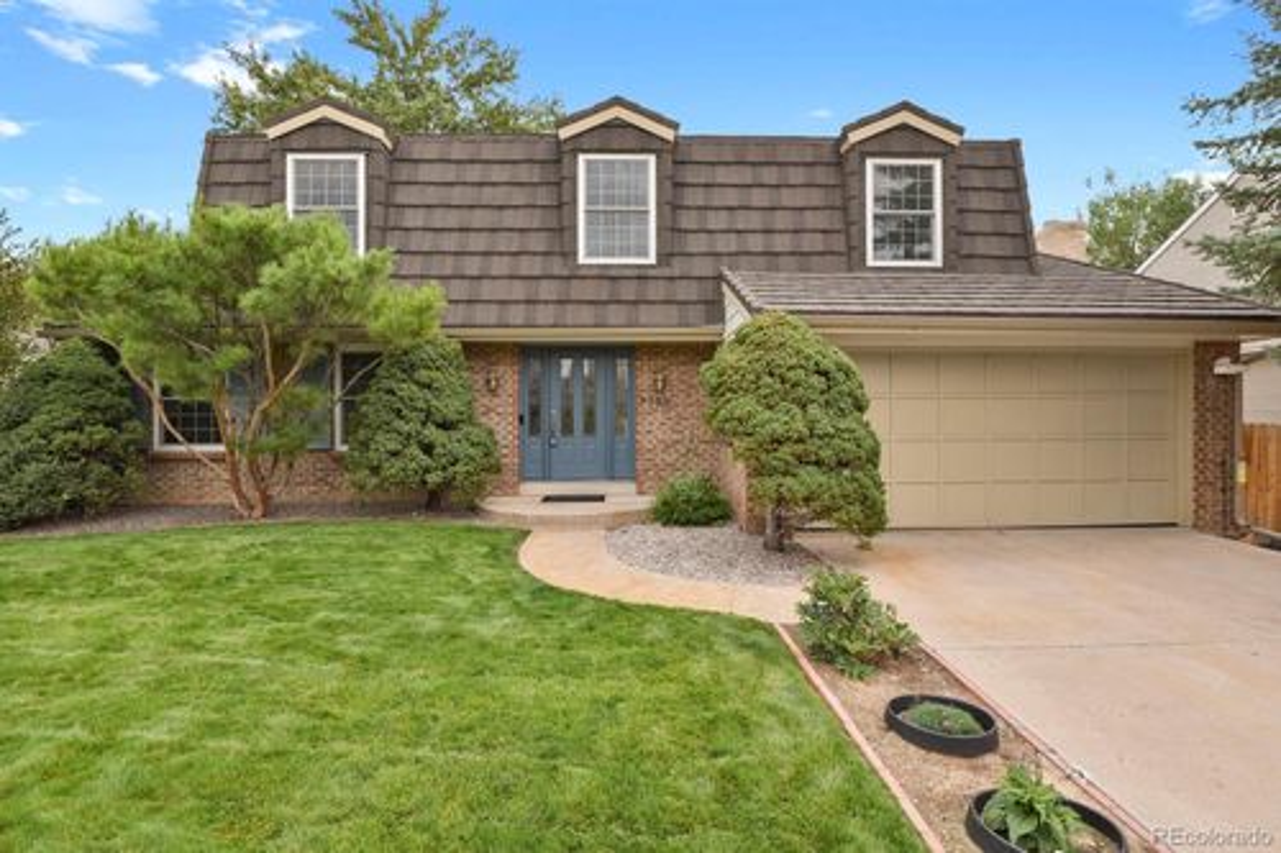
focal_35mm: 17
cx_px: 640
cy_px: 426
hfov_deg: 93.3
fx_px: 605
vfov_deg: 70.4
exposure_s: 1/50
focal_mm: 17
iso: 250
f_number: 8
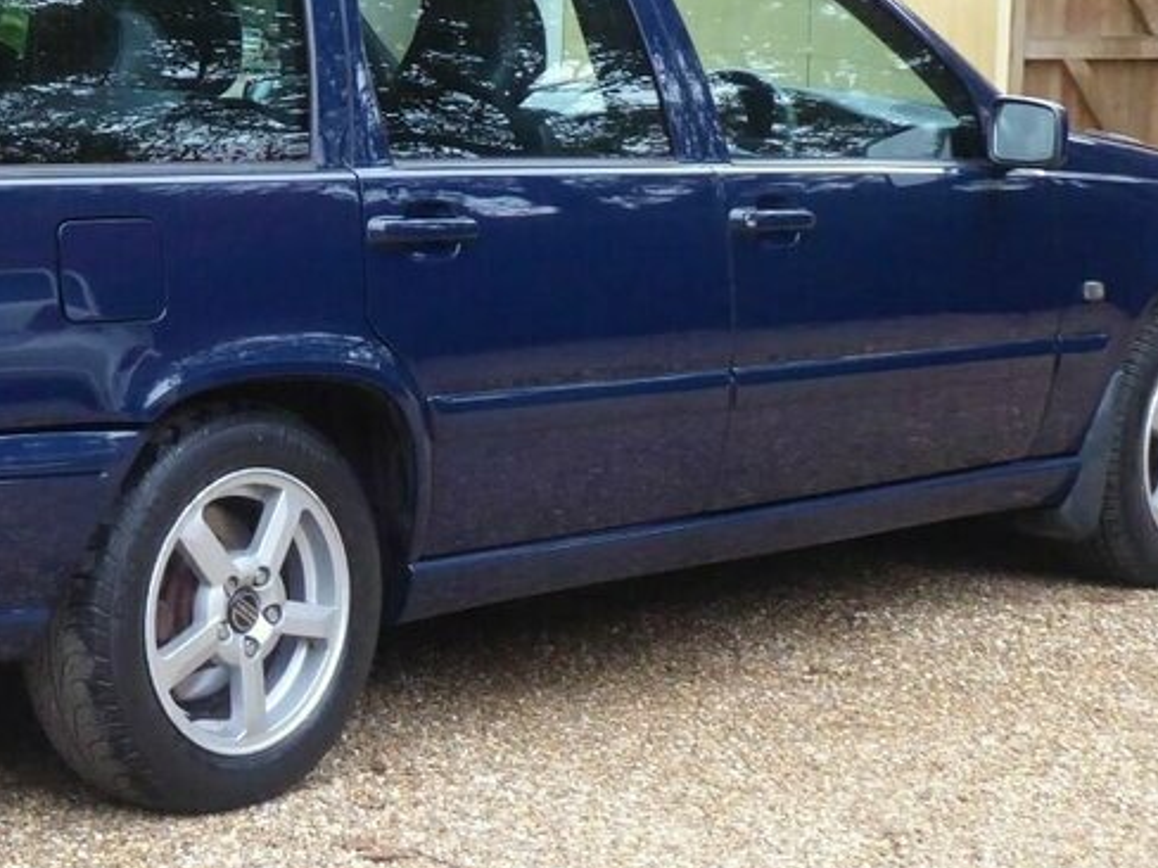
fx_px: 3044
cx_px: 190
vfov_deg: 16.2
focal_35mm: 91
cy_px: 377
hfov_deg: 21.2
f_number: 4.5
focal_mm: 6.7
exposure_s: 1/30
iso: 400
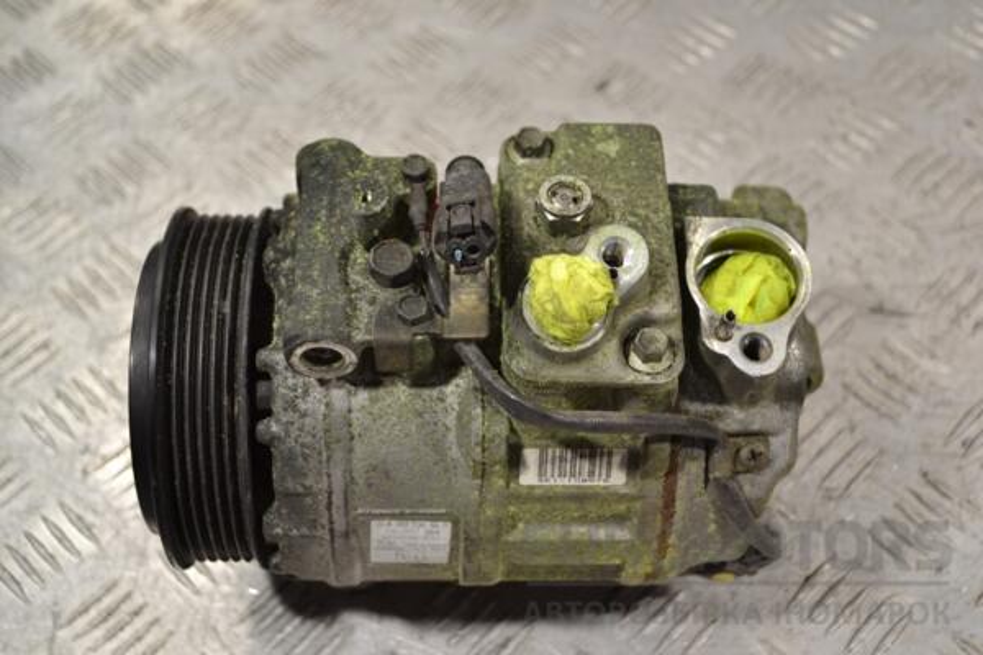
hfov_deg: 38.9
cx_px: 492
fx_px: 1392
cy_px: 328
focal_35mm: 51
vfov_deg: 26.5
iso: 160
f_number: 5
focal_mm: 34
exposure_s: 1/30
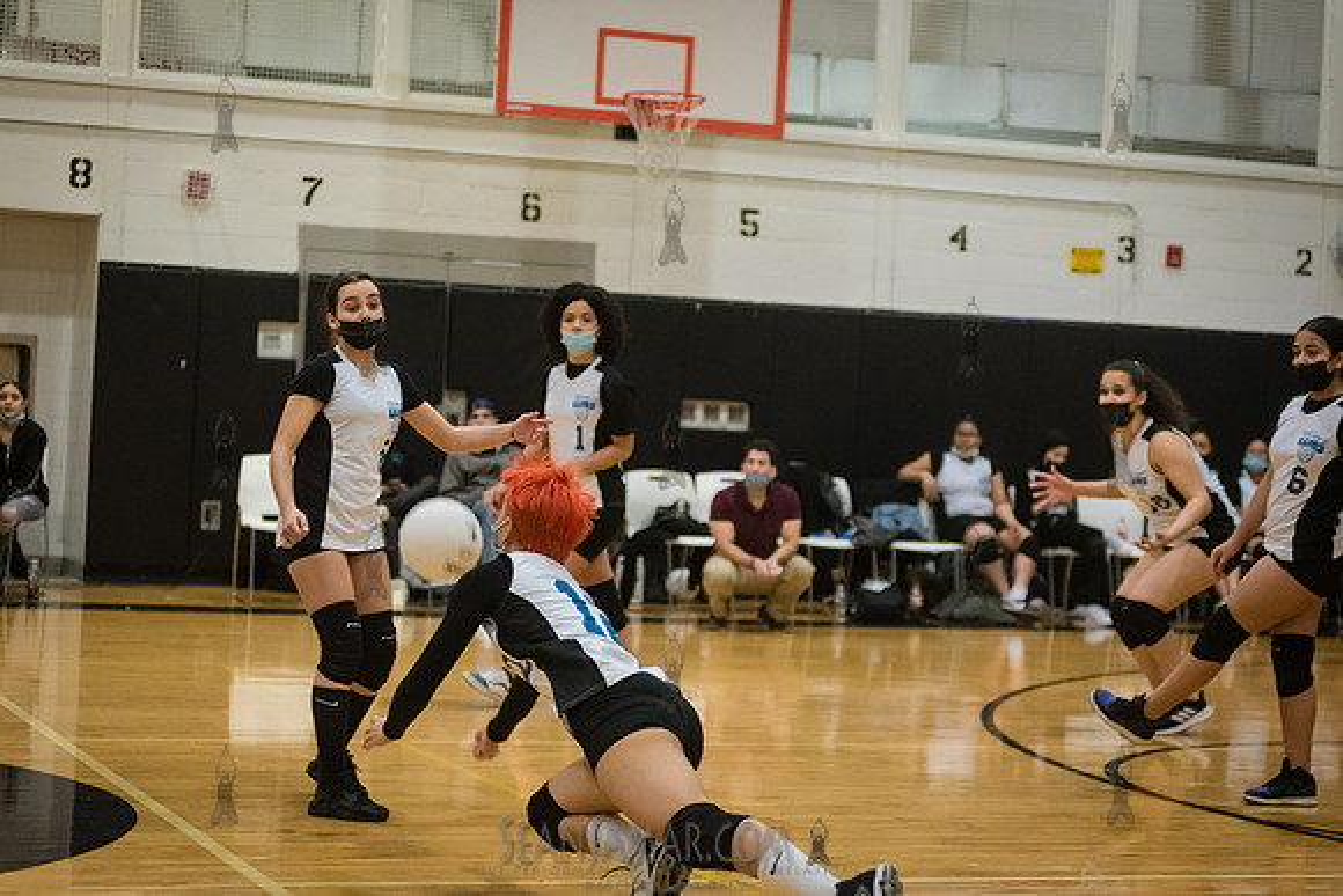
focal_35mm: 80
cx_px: 672
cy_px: 448
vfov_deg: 17.1
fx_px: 2985
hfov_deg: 25.4
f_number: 3.2
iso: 5000
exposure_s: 1/400
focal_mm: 80
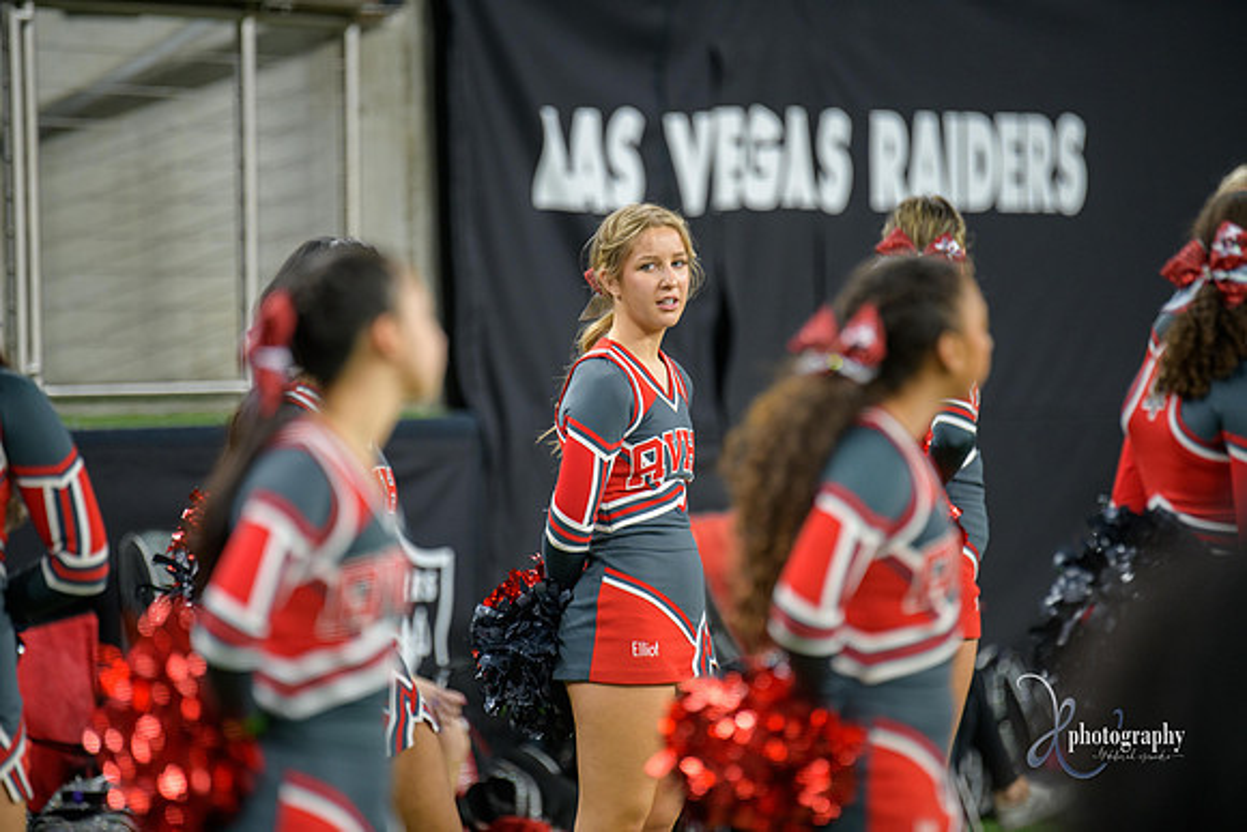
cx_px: 624
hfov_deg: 6.9
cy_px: 416
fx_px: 10394
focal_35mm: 300
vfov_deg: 4.6
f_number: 2.8
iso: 1000
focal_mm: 300
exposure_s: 1/400
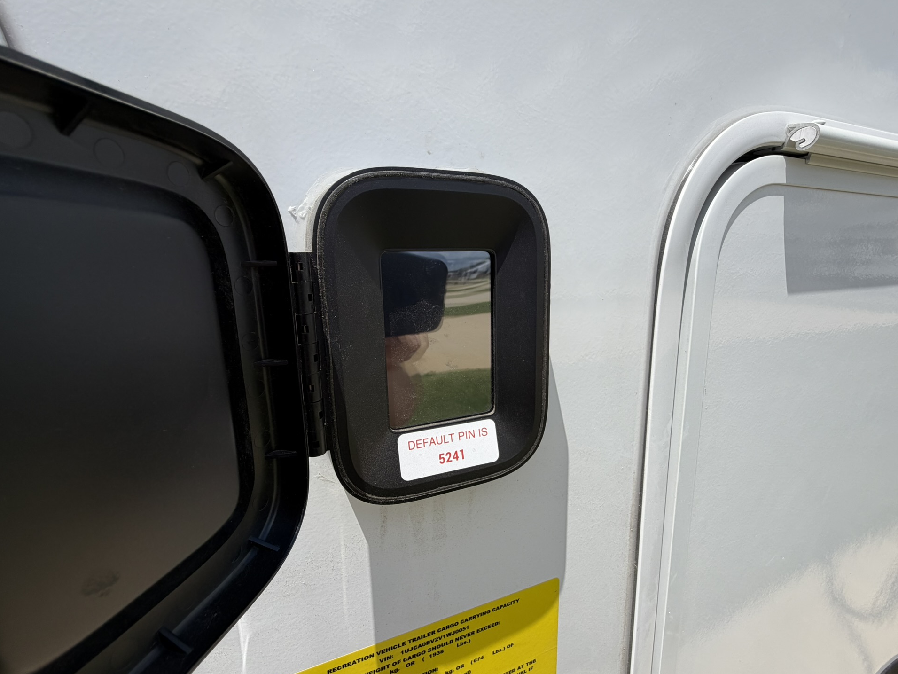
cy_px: 334
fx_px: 389
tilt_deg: -9.3
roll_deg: +1.1
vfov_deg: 81.8
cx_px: 469
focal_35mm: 15
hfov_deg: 98.1
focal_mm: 2.22
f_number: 2.2
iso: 20
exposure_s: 1/1087
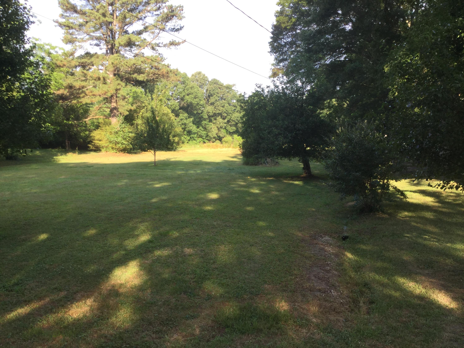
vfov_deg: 45.4
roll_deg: -1.0
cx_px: 232
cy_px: 174
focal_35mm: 31
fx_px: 416
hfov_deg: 58.4
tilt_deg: -5.8
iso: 25
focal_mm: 3.3
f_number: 2.4
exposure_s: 1/248
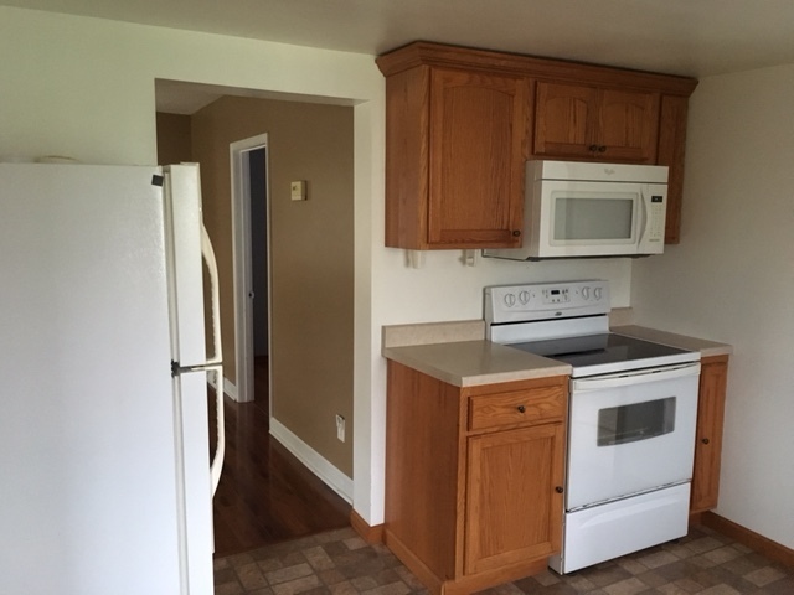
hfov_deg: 61.7
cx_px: 397
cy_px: 298
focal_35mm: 29
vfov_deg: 48.2
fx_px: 665
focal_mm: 4.15
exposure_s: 1/15
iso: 250
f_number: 2.2
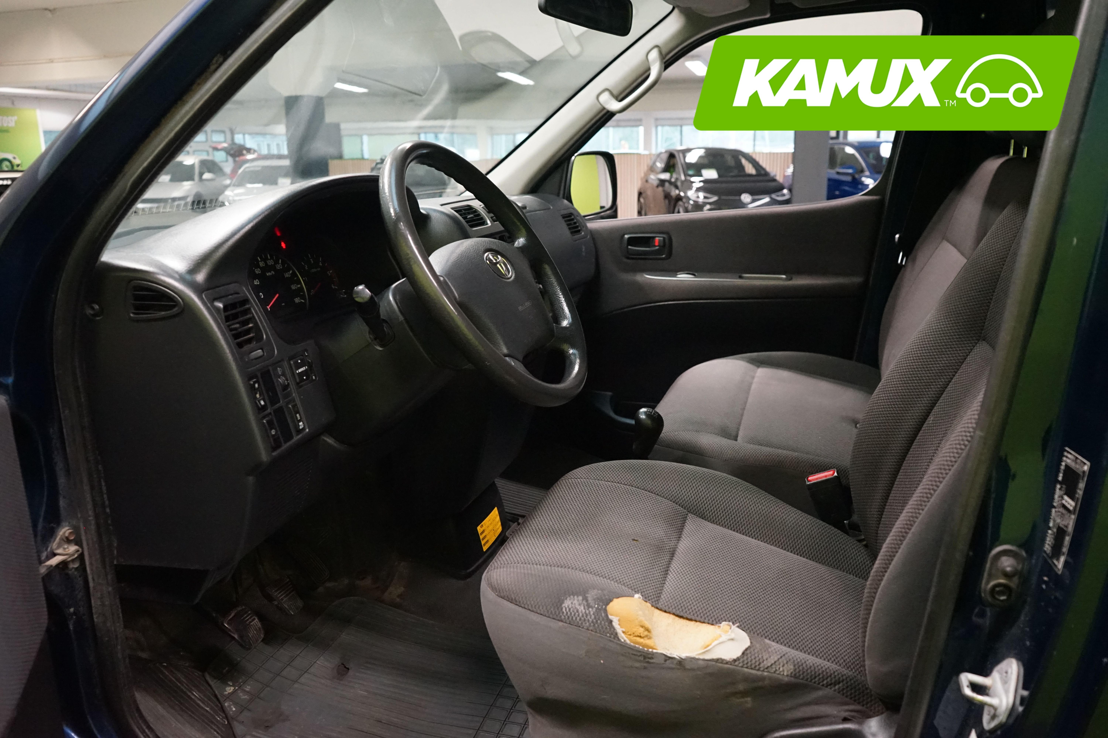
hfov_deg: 63.7
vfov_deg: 45.0
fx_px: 892
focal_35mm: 29
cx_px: 554
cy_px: 369
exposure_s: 1/40
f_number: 5.6
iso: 6400
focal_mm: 29
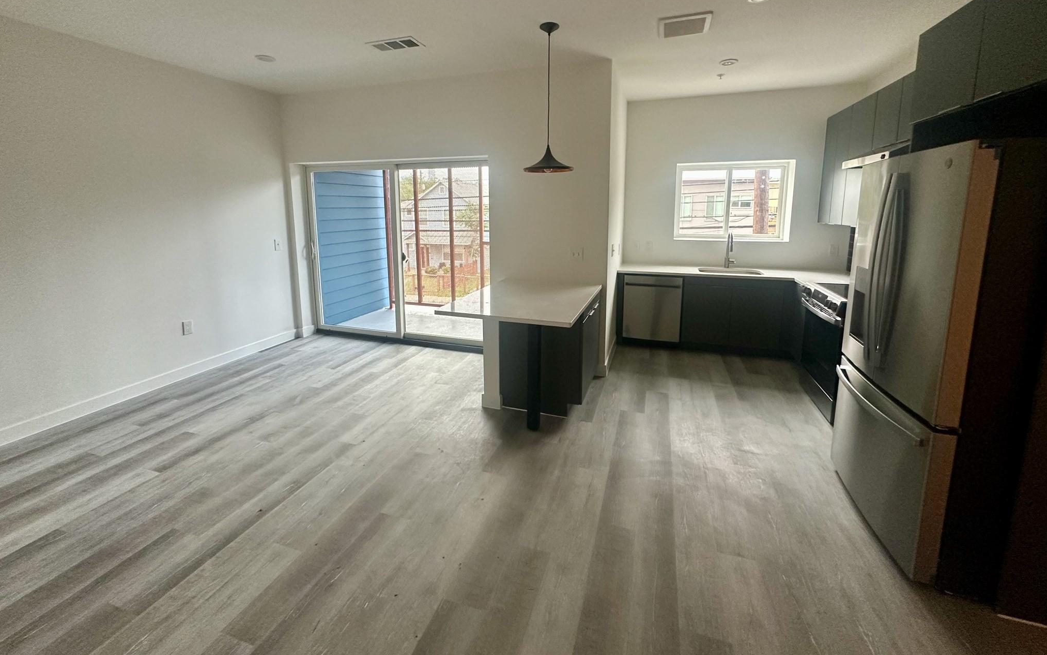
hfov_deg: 101.5
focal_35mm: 15
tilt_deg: -7.8
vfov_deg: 74.1
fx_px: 428
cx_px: 520
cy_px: 267
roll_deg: -0.2
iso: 320
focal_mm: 2.22
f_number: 2.2
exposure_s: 1/60
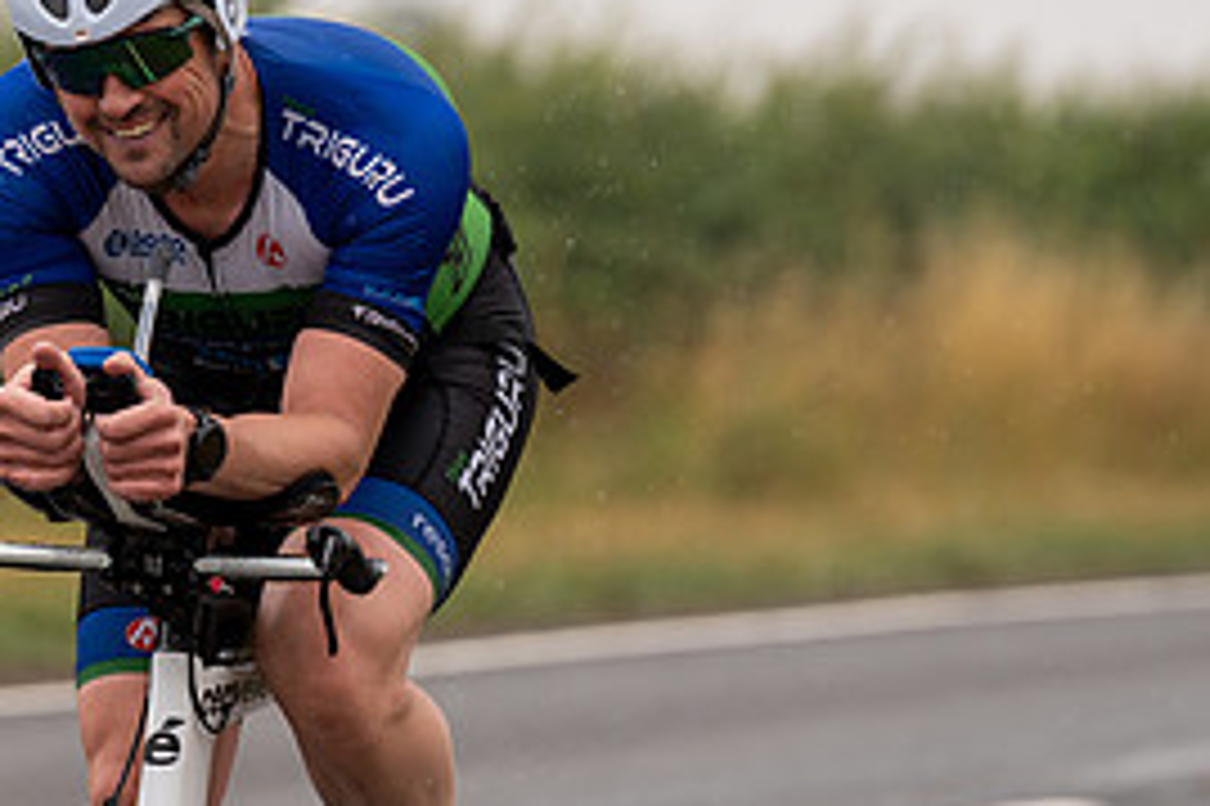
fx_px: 13637
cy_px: 353
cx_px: 189
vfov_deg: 3.4
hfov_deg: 5.1
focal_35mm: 406
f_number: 4
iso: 100
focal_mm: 188
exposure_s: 1/1000
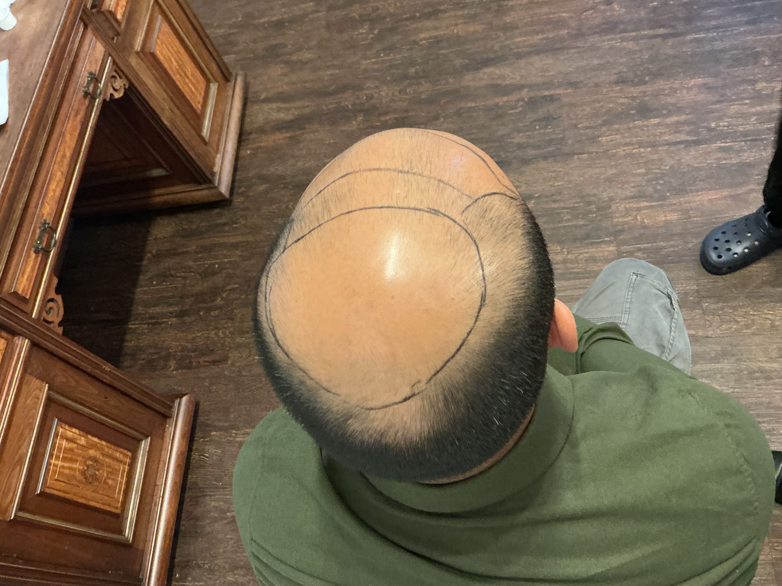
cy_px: 293
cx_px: 391
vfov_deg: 48.2
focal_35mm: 29
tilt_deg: -58.8
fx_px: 655
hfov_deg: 61.7
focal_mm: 3
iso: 250
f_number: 1.8
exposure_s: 1/25
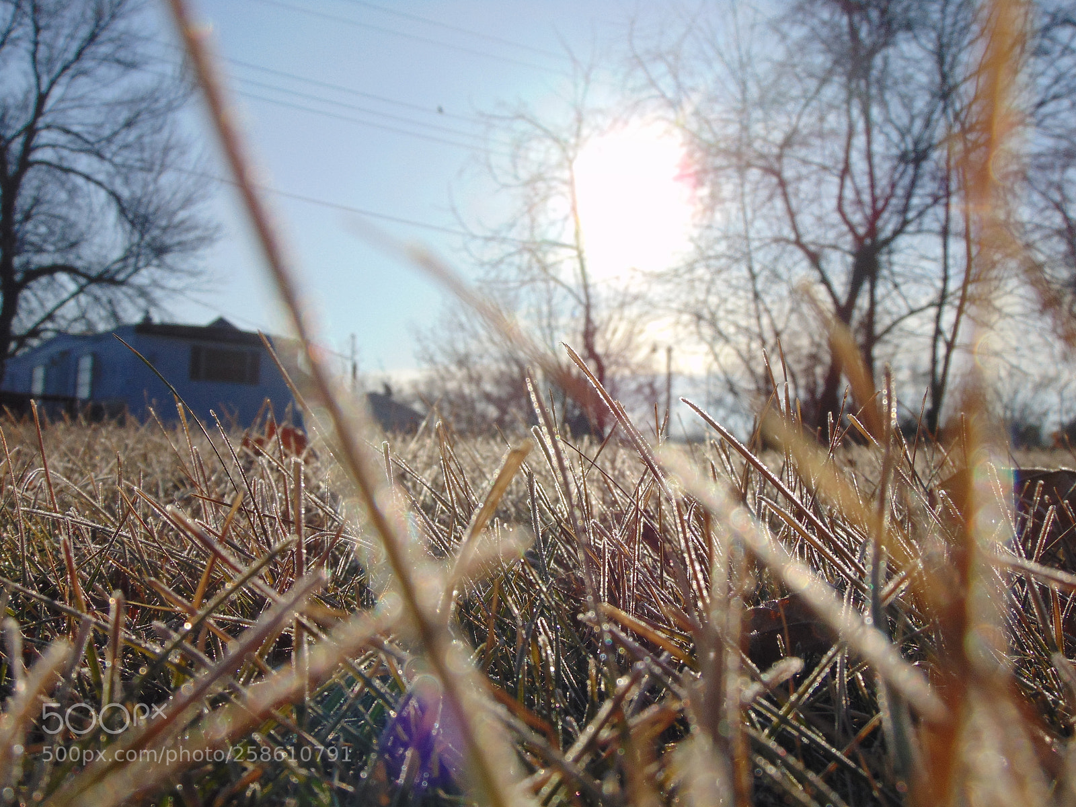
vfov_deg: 34.3
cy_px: 404
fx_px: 1306
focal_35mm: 42
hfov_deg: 44.8
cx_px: 538
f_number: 8.7
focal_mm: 7.6
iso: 80
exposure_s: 1/400
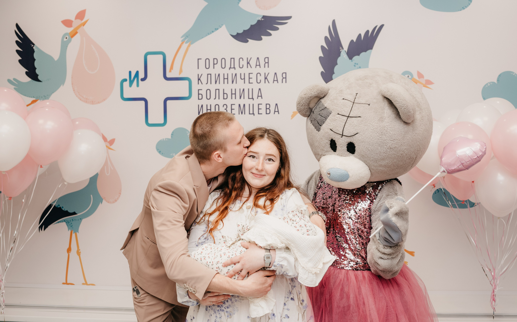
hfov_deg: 50.1
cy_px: 185
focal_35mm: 39
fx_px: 553
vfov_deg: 32.4
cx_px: 269
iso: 400
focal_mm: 35
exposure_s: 1/160
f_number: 4
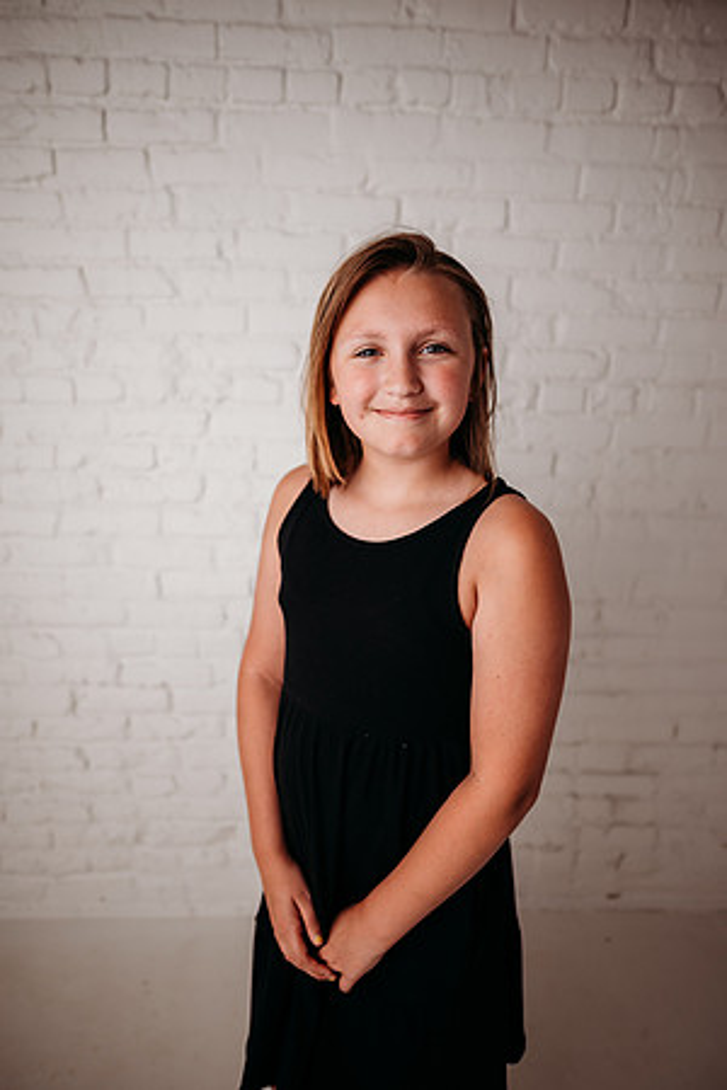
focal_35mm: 24
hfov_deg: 53.1
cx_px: 364
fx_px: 727
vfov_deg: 73.7
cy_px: 545
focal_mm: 24
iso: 100
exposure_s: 1/200
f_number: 2
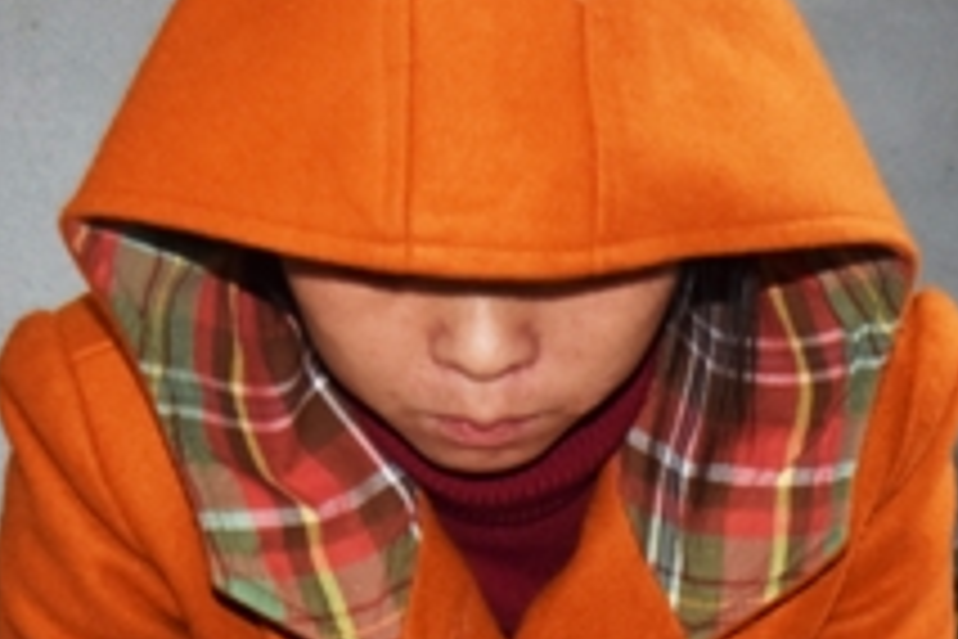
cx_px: 652
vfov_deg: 12.0
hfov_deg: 18.5
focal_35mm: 110
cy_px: 886
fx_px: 2927
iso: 2500
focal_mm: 26
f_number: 4
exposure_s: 1/60
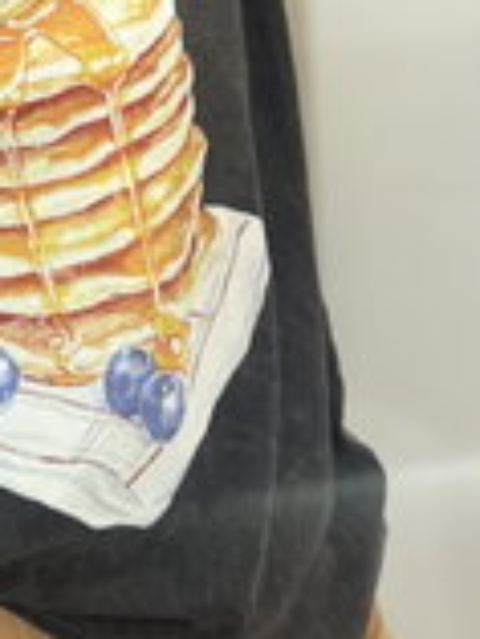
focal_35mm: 88
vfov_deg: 21.8
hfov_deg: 16.2
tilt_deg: -22.4
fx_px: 1625
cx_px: -81
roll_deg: +3.8
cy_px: 71
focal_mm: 5.7
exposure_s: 1/50
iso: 100
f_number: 1.5
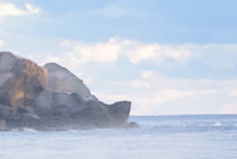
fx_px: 4497
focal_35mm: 682
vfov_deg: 2.0
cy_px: 167
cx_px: -92
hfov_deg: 3.0
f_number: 5.6
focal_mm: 200
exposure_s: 1/1000
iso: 1800
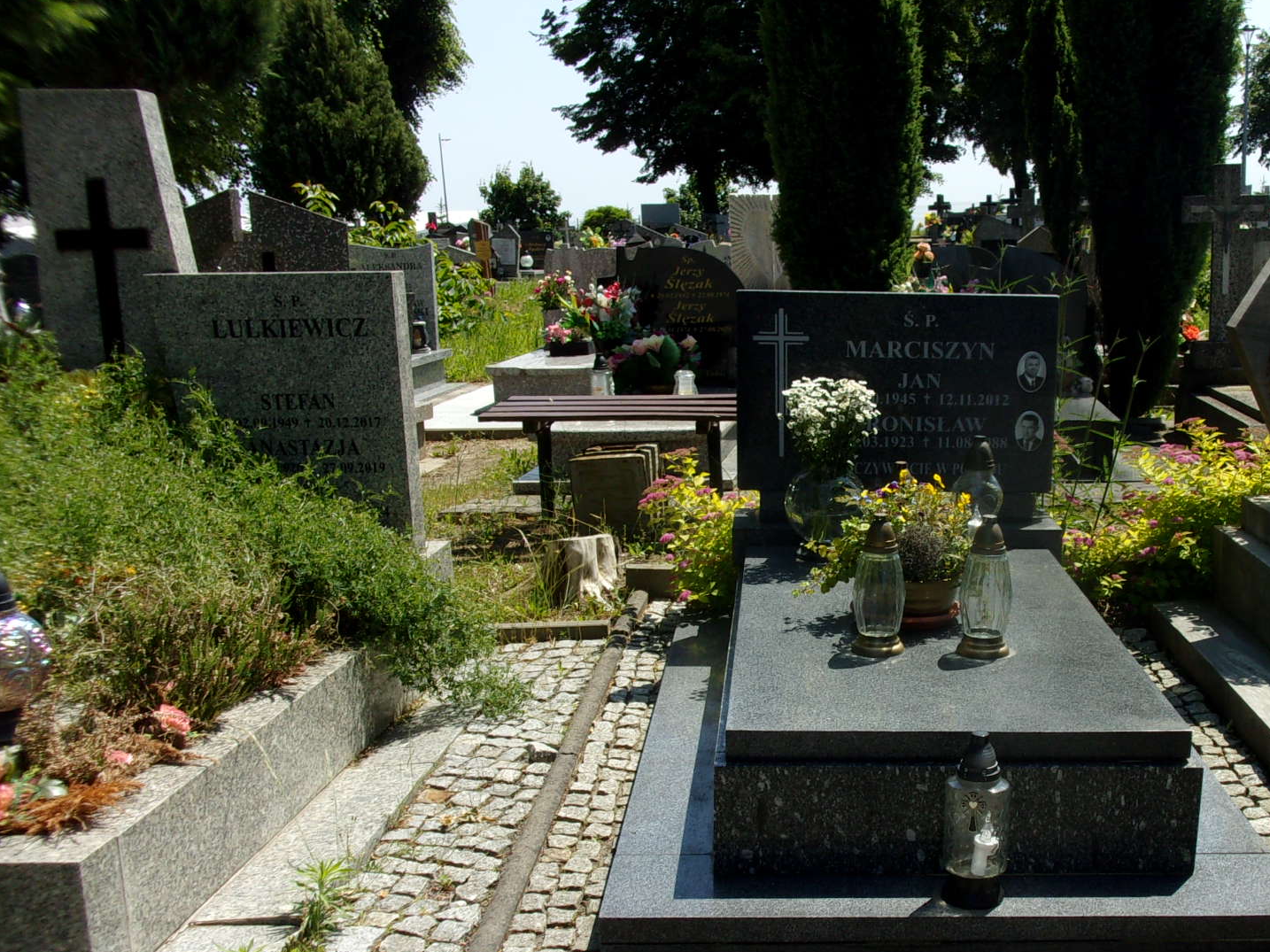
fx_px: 1467
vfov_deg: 35.6
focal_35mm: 40
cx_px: 891
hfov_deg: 45.8
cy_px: 625
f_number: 10.8
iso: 80
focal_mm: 5.1
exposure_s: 1/80
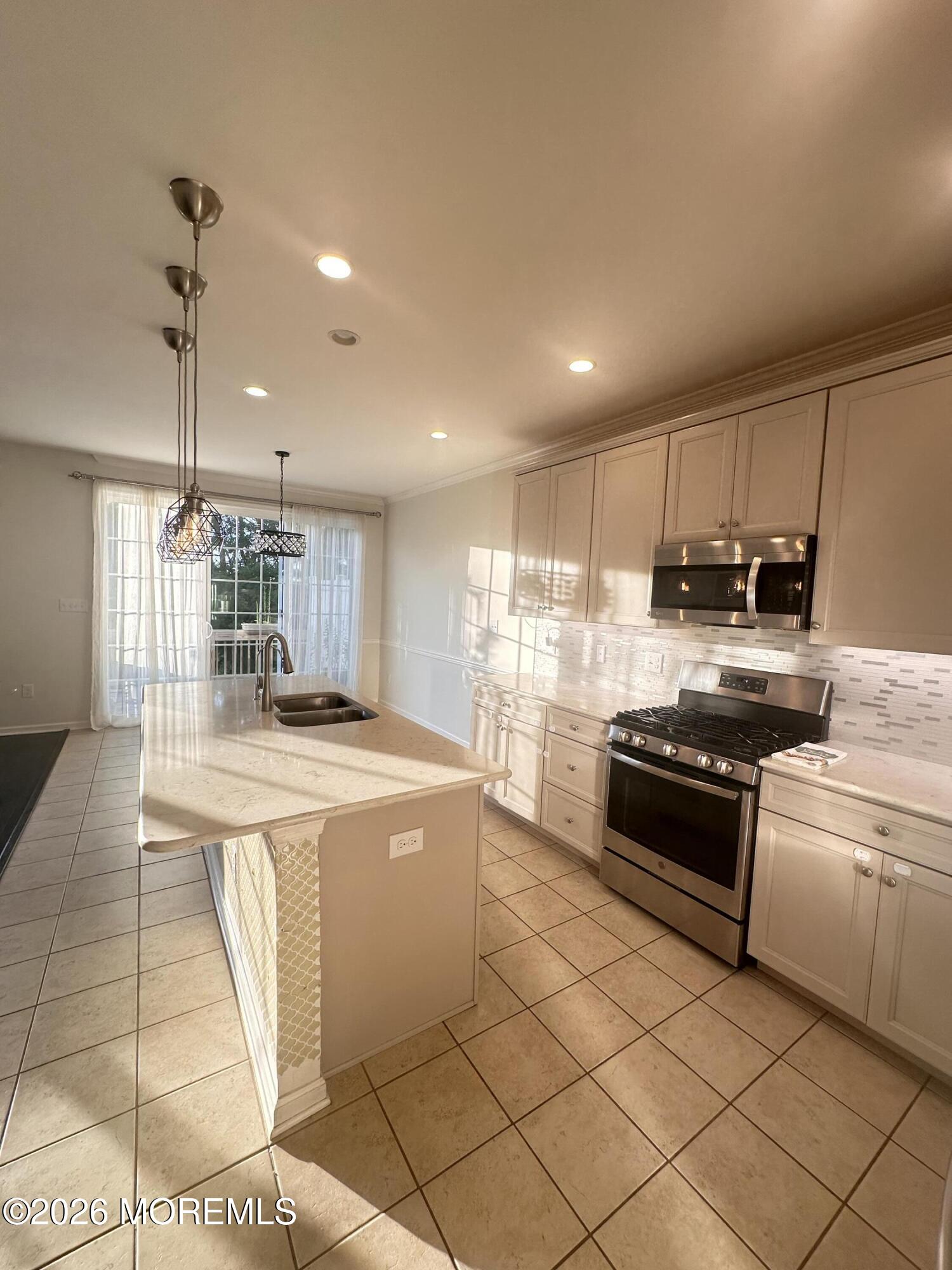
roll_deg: -3.2
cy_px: 635
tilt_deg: -3.5
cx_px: 476
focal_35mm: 14
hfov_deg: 85.7
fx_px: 513
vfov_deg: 102.1
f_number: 2.2
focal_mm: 2.22
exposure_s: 1/120
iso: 100
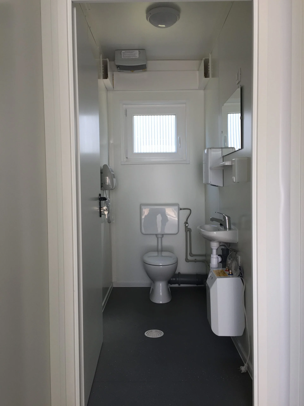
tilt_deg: -1.6
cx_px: 152
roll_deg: +1.2
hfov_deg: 48.2
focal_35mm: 29
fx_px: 340
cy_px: 203
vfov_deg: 61.7
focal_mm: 4.2
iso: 40
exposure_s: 1/100
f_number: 2.2
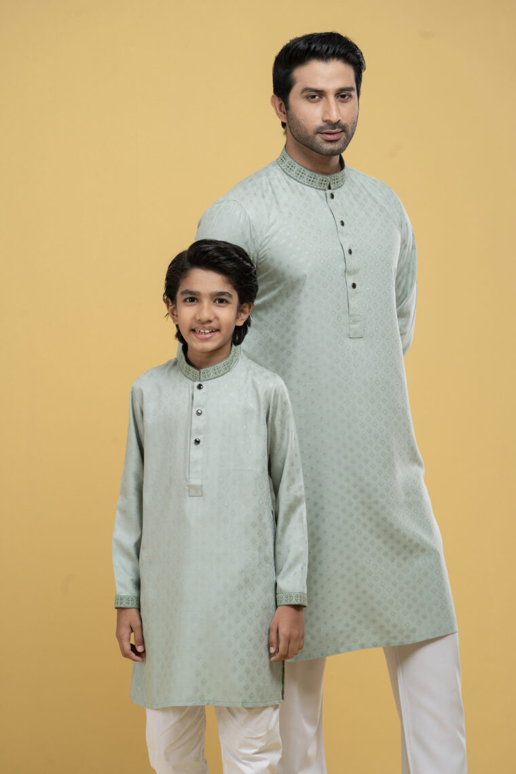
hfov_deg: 9.0
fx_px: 3268
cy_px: 387
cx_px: 258
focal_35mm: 152
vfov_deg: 13.5
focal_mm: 152
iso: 160
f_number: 8
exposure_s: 1/125
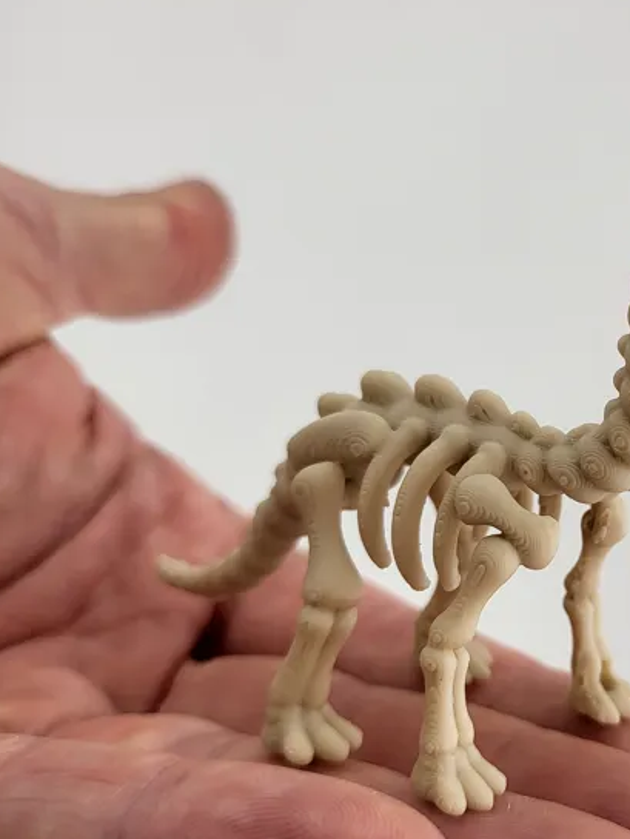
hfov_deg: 31.4
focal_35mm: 44
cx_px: 565
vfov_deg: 42.7
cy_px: 506
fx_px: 1067
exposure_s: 1/280
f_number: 1.8
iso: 64
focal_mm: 5
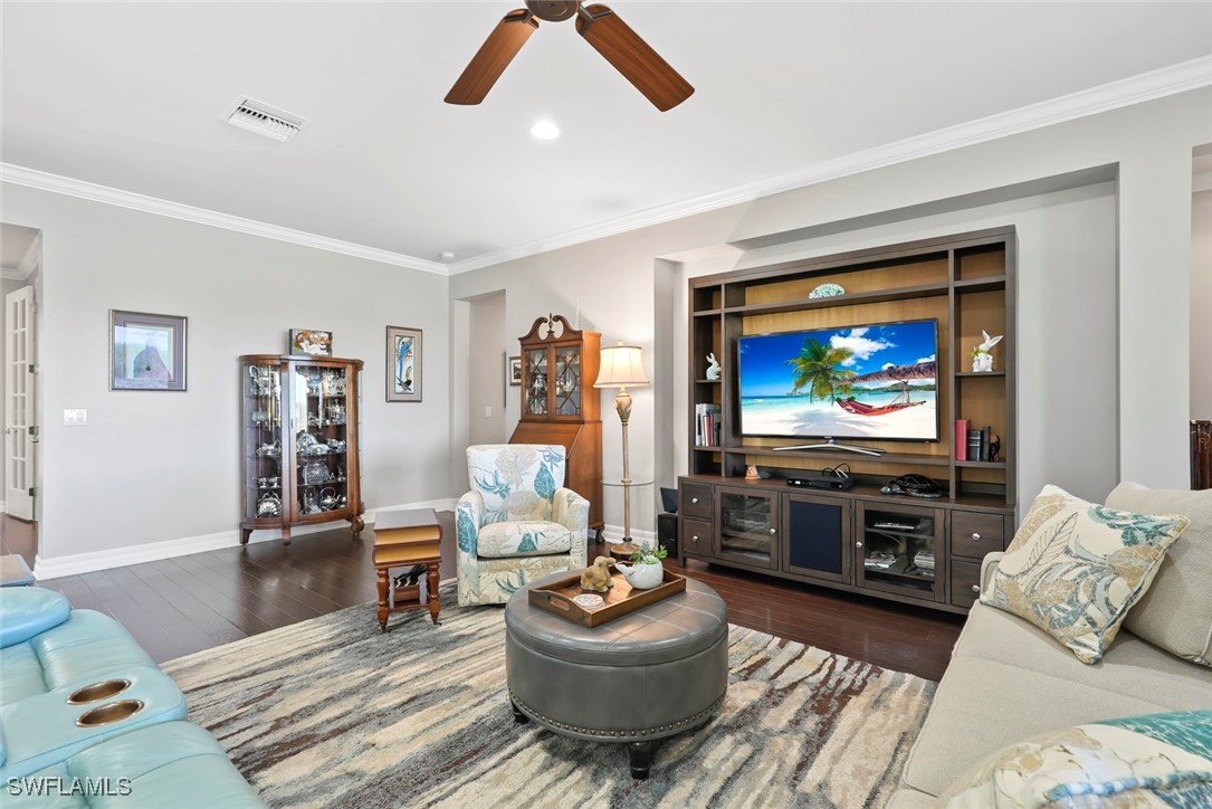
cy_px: 404
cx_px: 606
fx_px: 539
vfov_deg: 73.8
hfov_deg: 96.7
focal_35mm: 16
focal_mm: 16
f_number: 9
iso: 100
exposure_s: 2
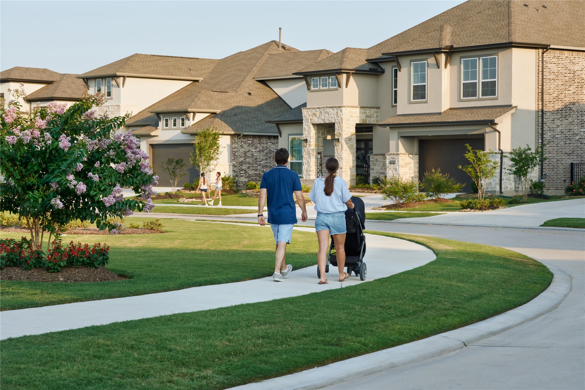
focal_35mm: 95
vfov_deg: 14.4
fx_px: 1544
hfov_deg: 21.5
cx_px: 292
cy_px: 195
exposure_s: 1/250
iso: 400
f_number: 8
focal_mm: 95
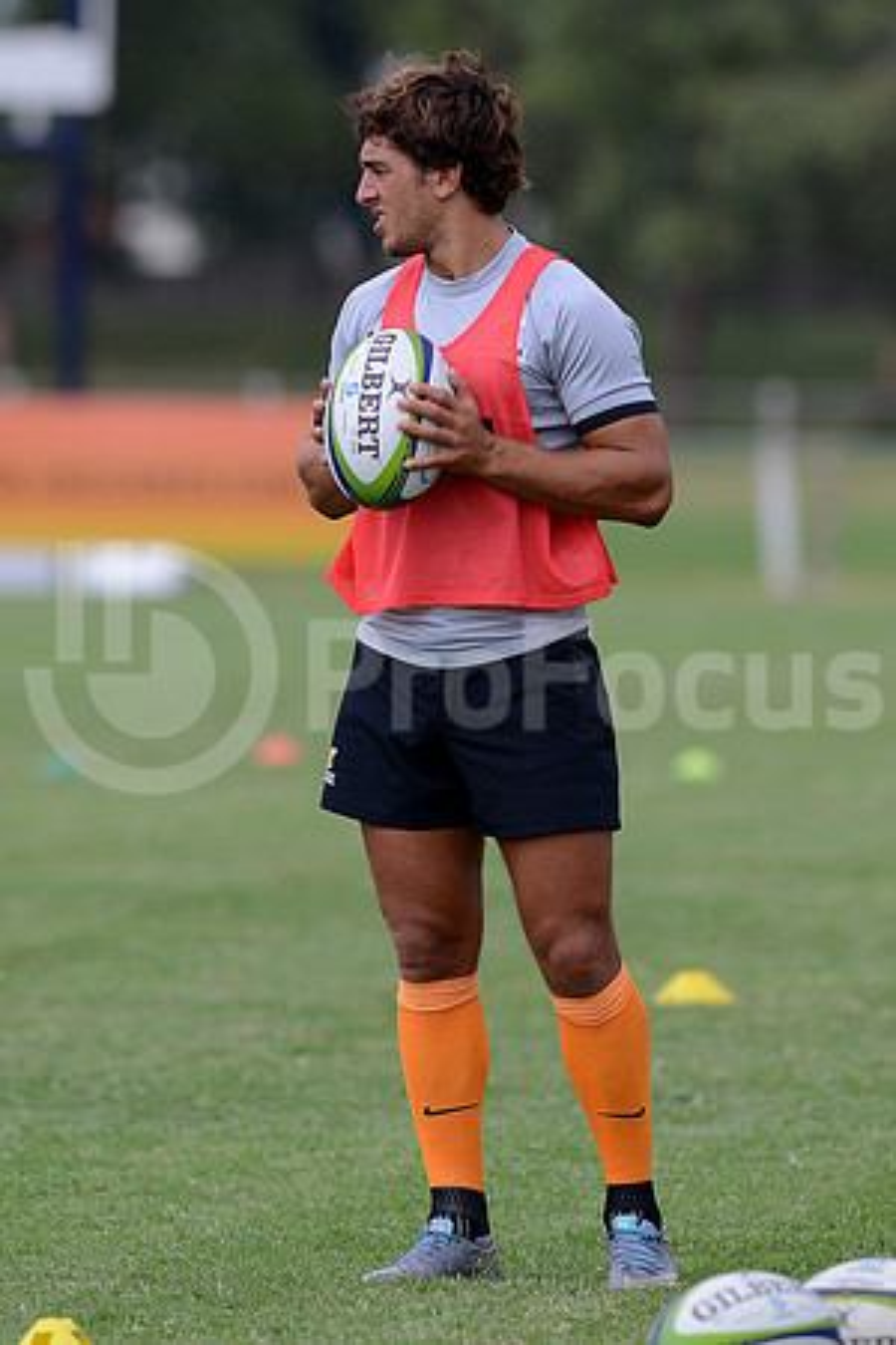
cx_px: 448
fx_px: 11199
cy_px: 672
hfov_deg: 4.6
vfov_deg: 6.9
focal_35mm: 300
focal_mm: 300
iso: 200
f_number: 4
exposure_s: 1/800
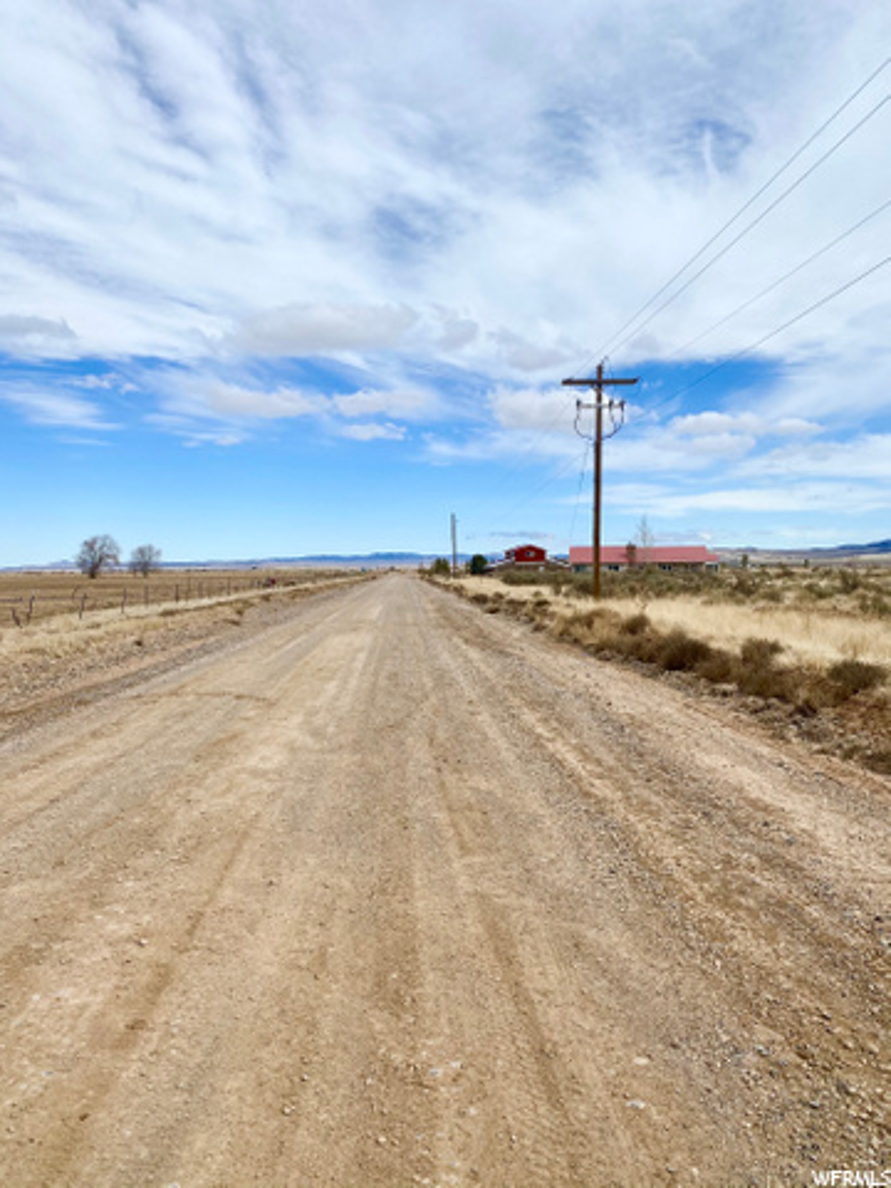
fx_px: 892
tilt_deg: +0.8
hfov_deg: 53.1
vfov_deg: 67.3
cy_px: 594
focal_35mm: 26
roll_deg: -0.3
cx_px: 446
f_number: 1.8
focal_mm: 4.25
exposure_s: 1/5495
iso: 32
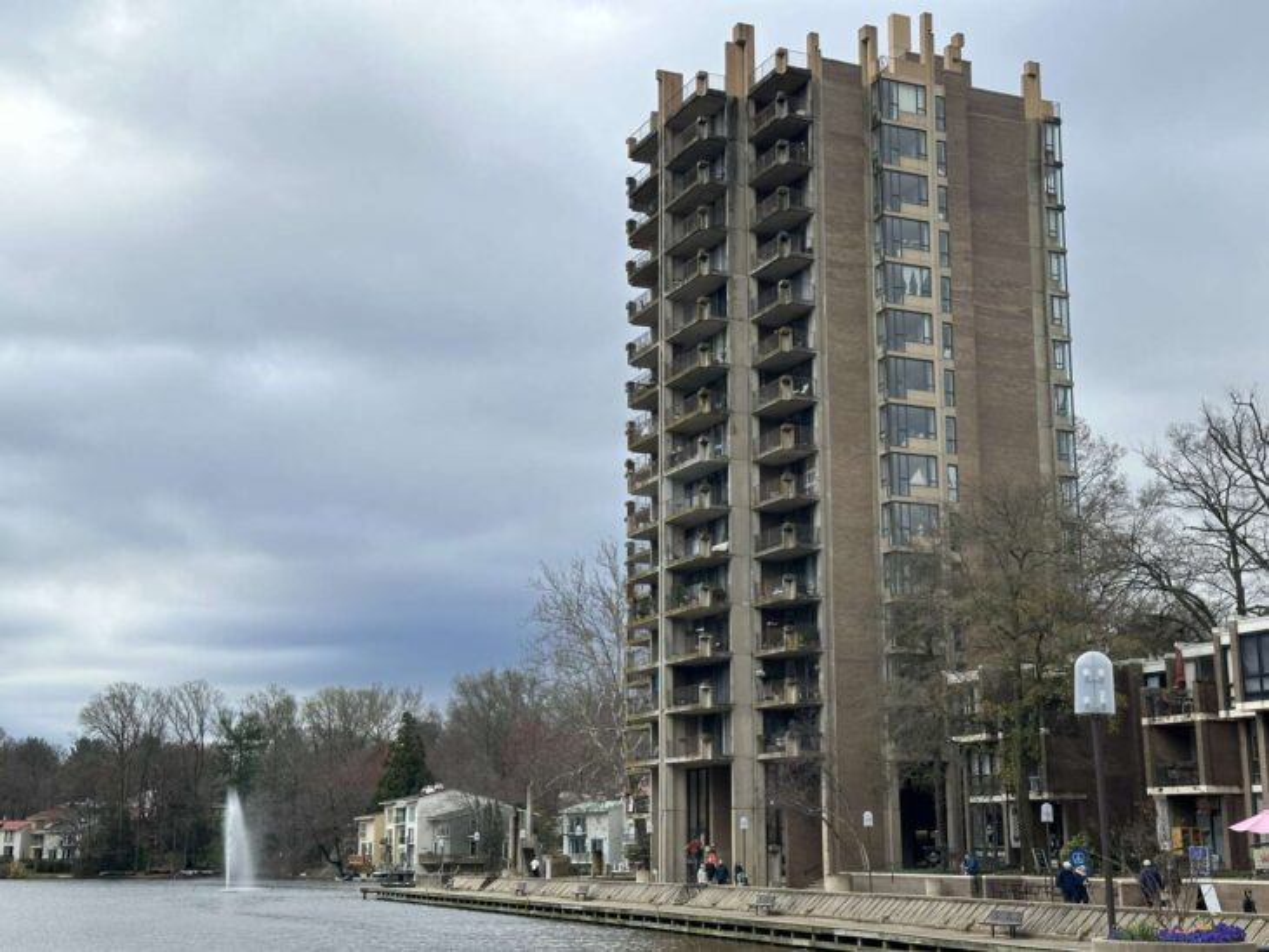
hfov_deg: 39.6
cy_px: 476
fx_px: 1760
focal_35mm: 48
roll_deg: -0.3
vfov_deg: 30.3
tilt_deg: +12.5
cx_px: 634
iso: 64
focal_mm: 6.86
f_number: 1.78
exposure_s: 1/1992
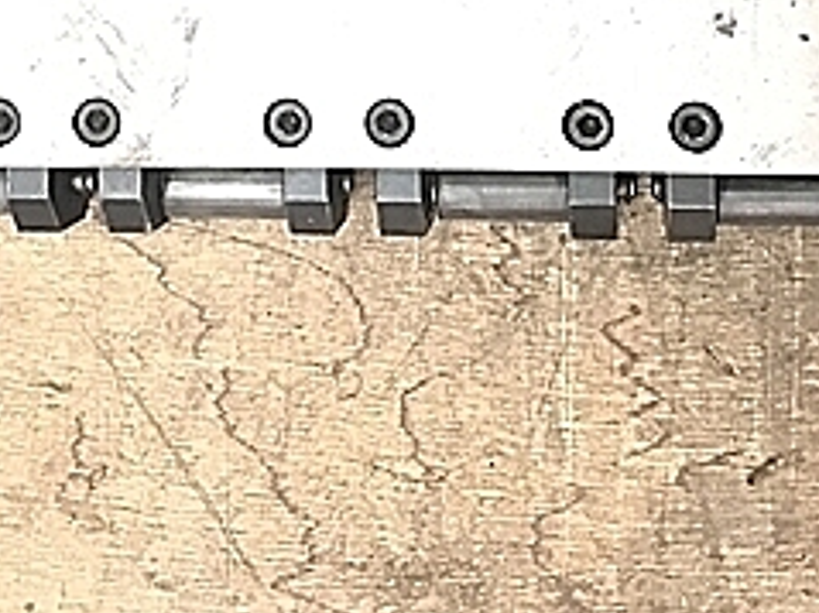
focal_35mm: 75
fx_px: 1774
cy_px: -127
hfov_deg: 26.0
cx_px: 380
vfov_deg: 18.6
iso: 64
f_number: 1.8
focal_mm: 3.99
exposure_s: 1/15
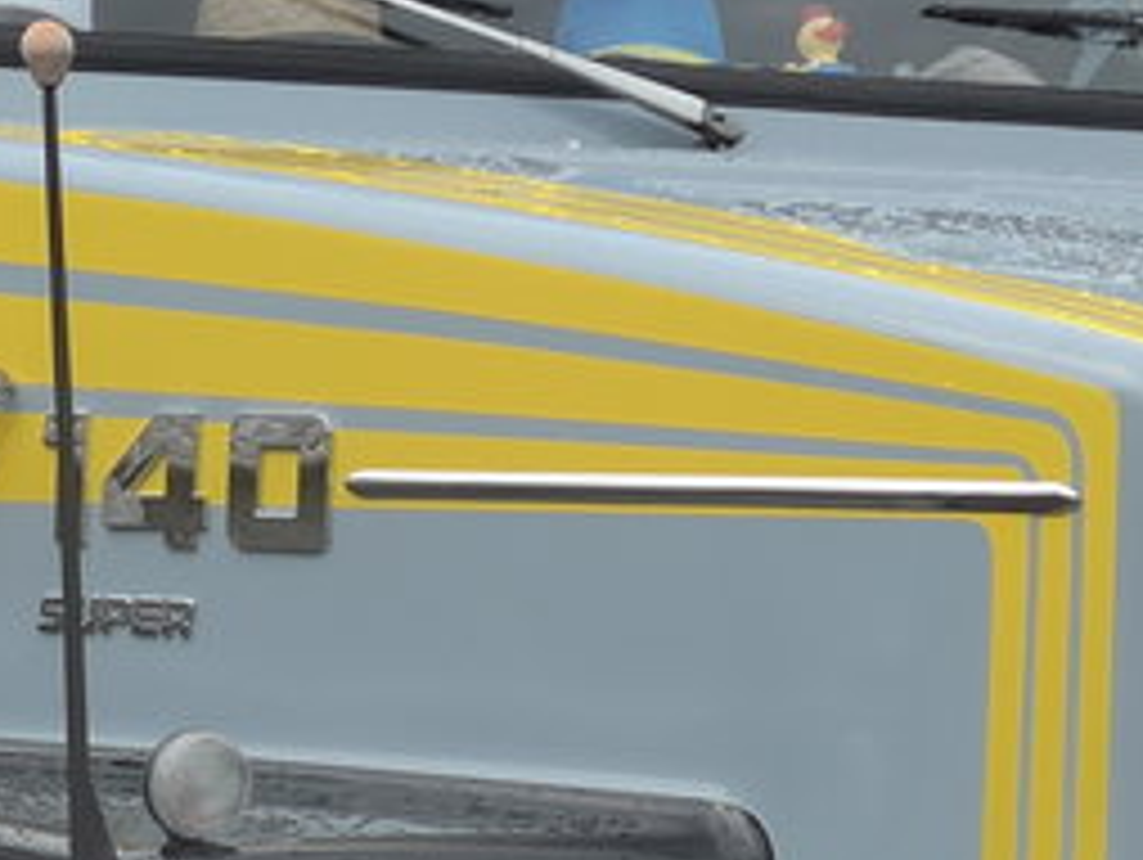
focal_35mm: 170
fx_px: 5619
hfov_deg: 11.6
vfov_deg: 8.7
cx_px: 657
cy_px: 680
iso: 160
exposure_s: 1/800
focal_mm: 7.5
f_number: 2.8
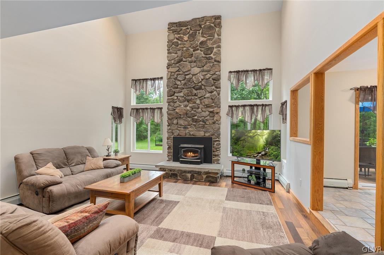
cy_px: 128
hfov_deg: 96.8
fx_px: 171
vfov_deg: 73.7
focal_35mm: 16
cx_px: 192
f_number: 7.1
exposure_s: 1/8
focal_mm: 16
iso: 320
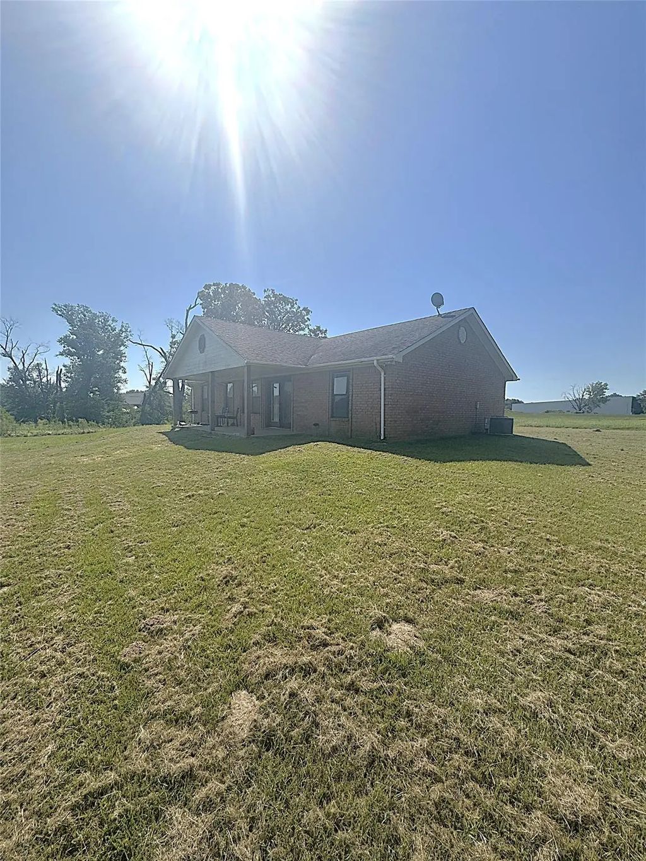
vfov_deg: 102.1
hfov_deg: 85.7
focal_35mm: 14
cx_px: 323
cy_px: 430
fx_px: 348
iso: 50
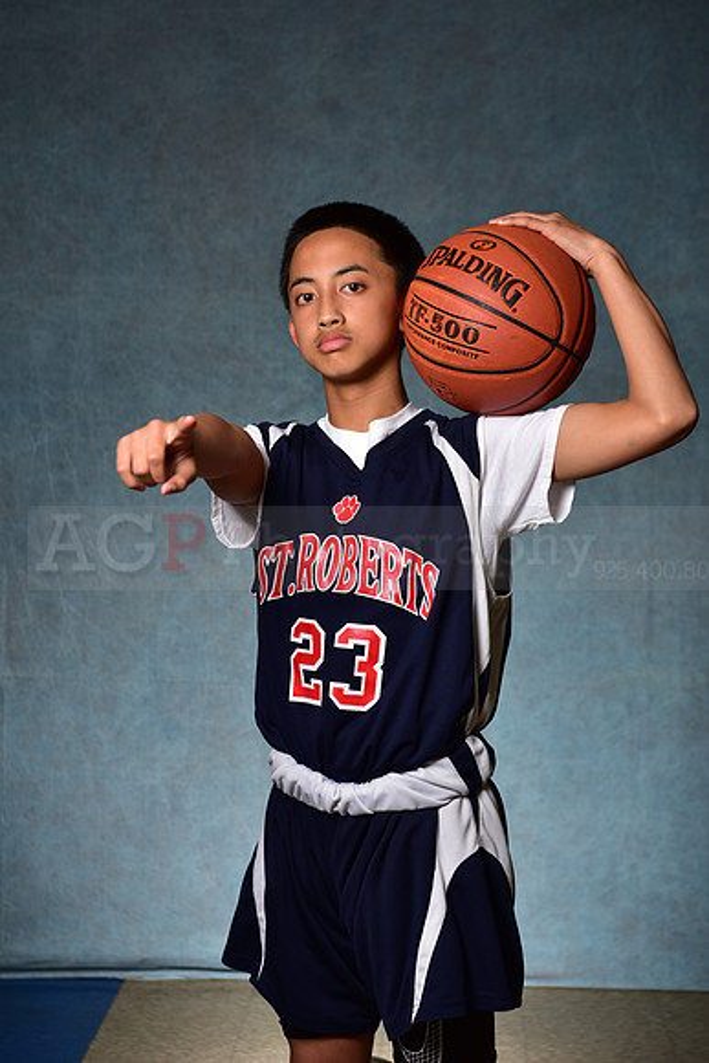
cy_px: 532
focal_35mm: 70
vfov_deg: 28.8
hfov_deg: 19.5
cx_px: 354
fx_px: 2067
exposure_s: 1/200
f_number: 5
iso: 100
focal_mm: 70
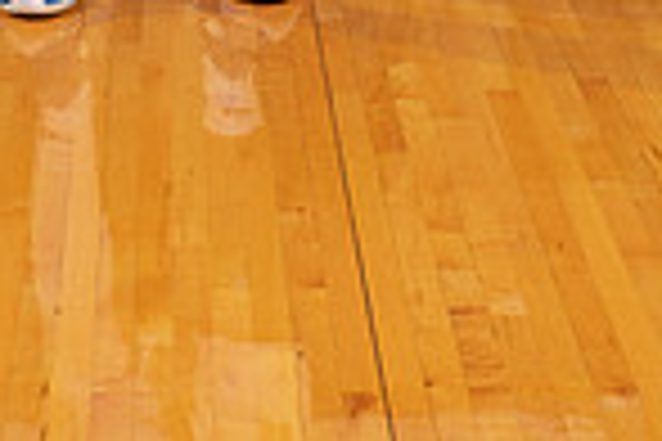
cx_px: 149
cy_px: -544
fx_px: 2703
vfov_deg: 8.6
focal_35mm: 147
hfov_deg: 13.9
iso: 320
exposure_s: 1/320
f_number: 7.1
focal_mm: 48
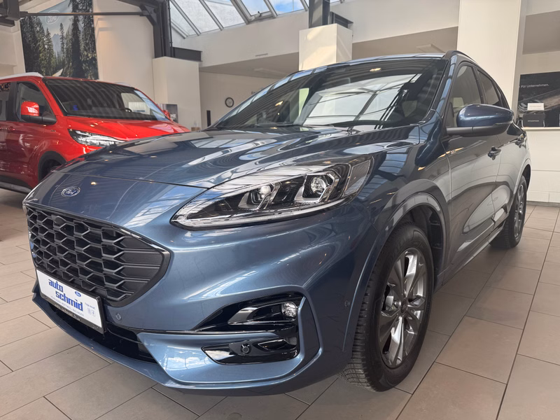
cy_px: 210
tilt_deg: -11.1
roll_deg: +0.2
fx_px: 388
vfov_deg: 56.8
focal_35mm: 24
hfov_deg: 71.6
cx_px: 280
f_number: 1.78
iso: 64
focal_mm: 6.76
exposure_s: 1/241
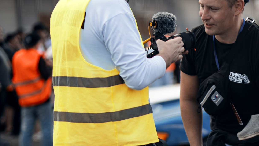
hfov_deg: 11.4
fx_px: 1278
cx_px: 269
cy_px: 95
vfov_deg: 6.5
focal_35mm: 186
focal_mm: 85
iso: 100
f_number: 1.8
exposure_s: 1/250
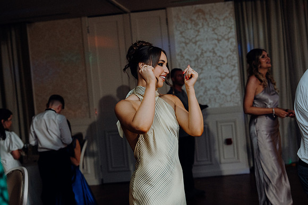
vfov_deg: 21.3
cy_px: 102
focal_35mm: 64
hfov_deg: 31.4
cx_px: 154
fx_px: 548
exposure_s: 1/160
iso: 2500
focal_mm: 64
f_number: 3.5
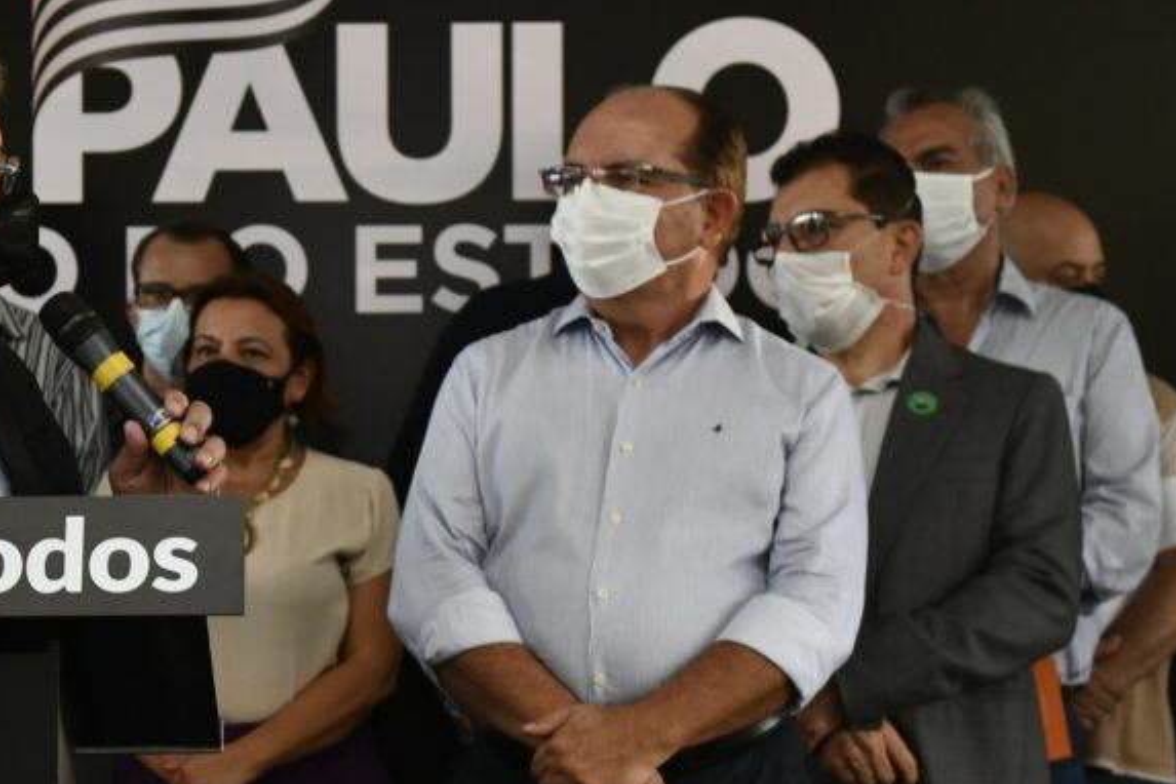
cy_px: 482
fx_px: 3168
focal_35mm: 97
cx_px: 318
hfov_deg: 20.9
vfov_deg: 14.1
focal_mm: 35
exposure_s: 1/60
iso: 1100
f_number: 4
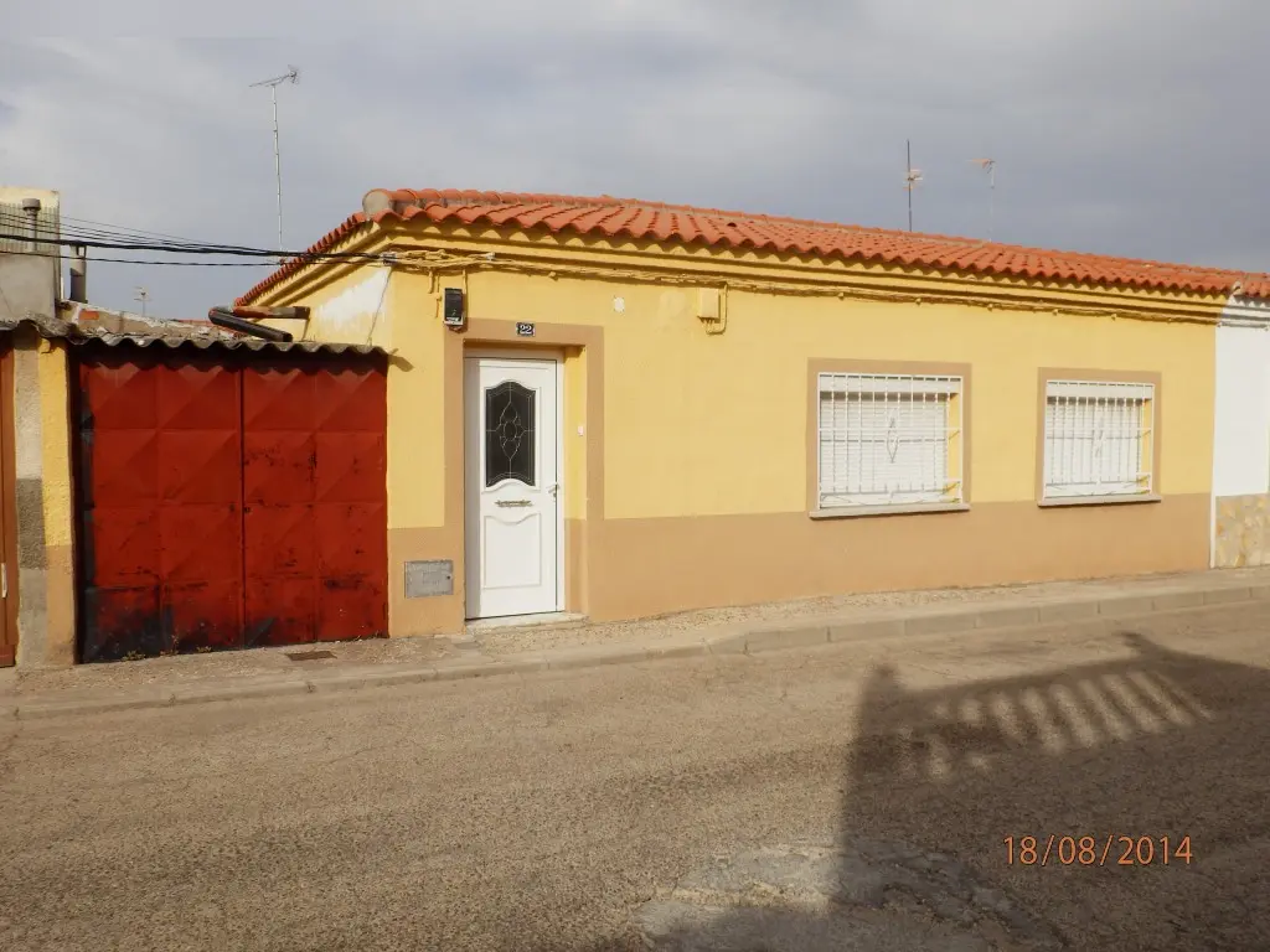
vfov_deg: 42.9
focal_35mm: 33
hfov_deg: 55.4
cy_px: 476
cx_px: 635
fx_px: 1211
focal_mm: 5.9
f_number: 9.4
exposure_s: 1/160
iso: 80
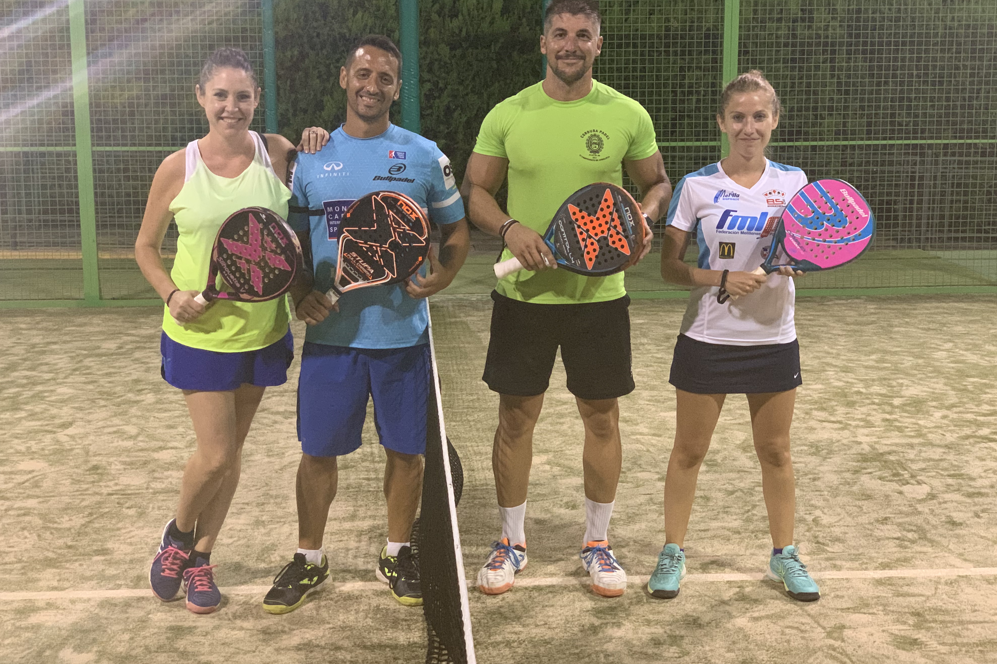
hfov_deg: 36.2
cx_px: 491
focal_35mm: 55
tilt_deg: -9.6
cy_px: 327
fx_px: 1523
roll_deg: -0.3
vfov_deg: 24.6
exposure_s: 1/50
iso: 320
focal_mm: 6
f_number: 2.4
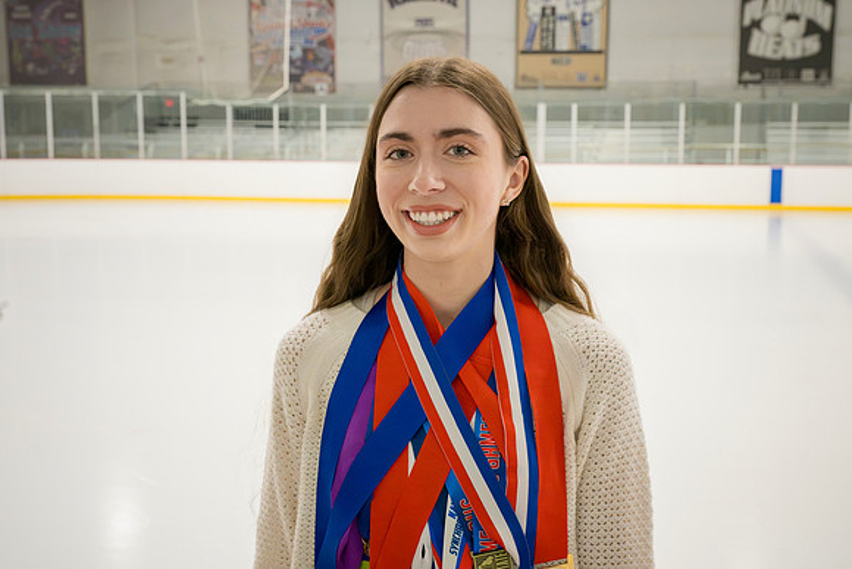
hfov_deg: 43.6
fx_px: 1065
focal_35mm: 45
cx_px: 426
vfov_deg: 29.9
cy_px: 284
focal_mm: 45
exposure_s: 1/250
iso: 3200
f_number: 8
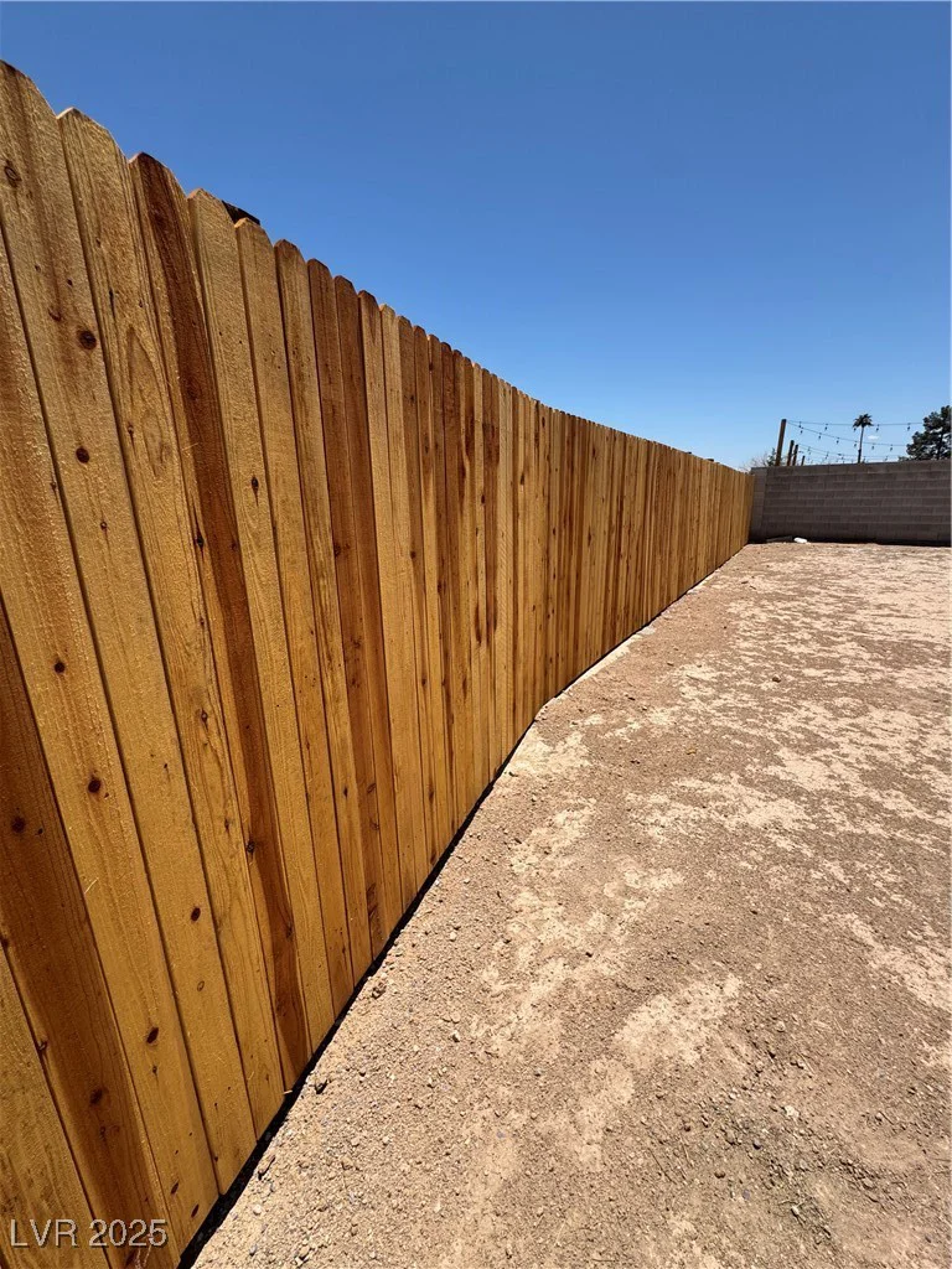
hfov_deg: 85.7
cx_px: 476
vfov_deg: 102.1
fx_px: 513
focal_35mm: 14
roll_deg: +1.6
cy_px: 634
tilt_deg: -16.4
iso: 50
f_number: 2.2
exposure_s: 1/2273
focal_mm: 2.22
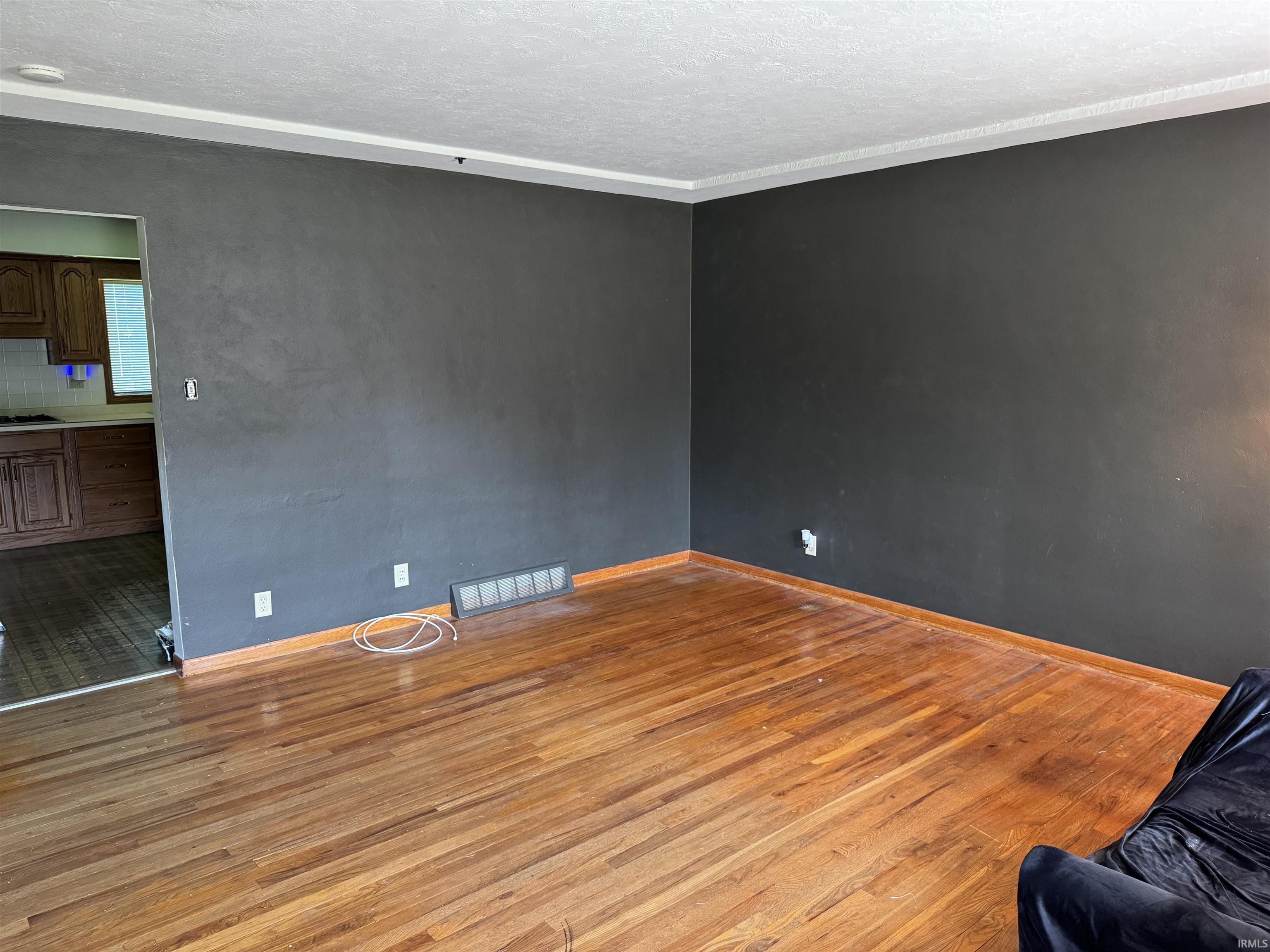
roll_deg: +0.1
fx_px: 881
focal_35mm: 24
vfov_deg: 56.8
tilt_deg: -9.5
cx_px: 635
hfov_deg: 71.6
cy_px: 476
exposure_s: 1/60
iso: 320
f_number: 1.78
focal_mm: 6.76
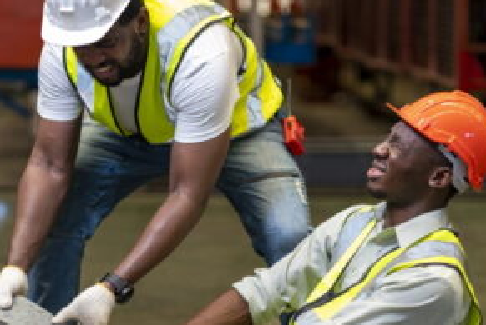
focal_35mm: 157
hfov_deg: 13.1
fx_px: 2123
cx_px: 221
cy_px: 188
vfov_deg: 8.8
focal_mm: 85
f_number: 1.8
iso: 640
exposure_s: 1/200
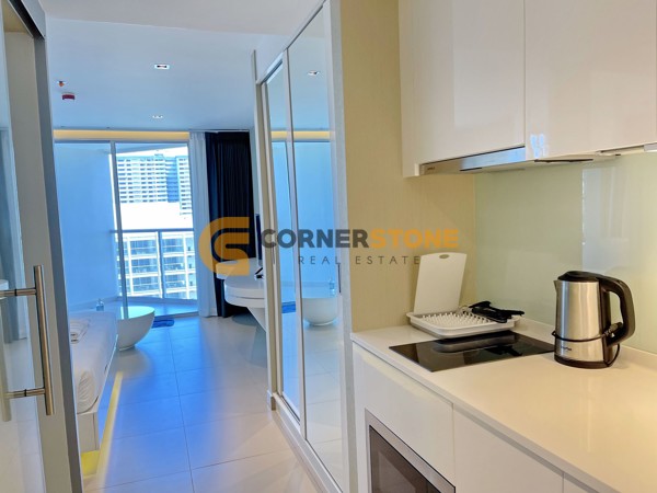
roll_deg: +2.6
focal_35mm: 26
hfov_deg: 67.3
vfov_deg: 53.1
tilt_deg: -5.0
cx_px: 328
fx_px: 493
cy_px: 246
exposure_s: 1/100
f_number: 1.6
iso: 80
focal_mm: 5.1
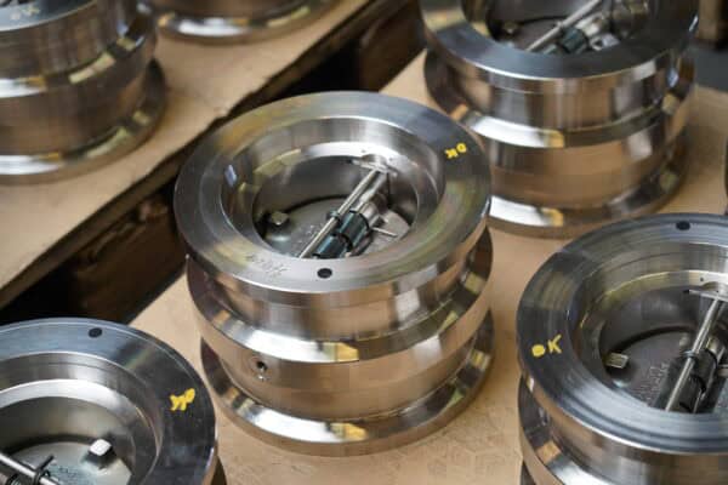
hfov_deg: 24.5
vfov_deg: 16.5
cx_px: 364
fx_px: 1678
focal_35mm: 83
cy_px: 242
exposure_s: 1/200
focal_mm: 83
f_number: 4
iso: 800
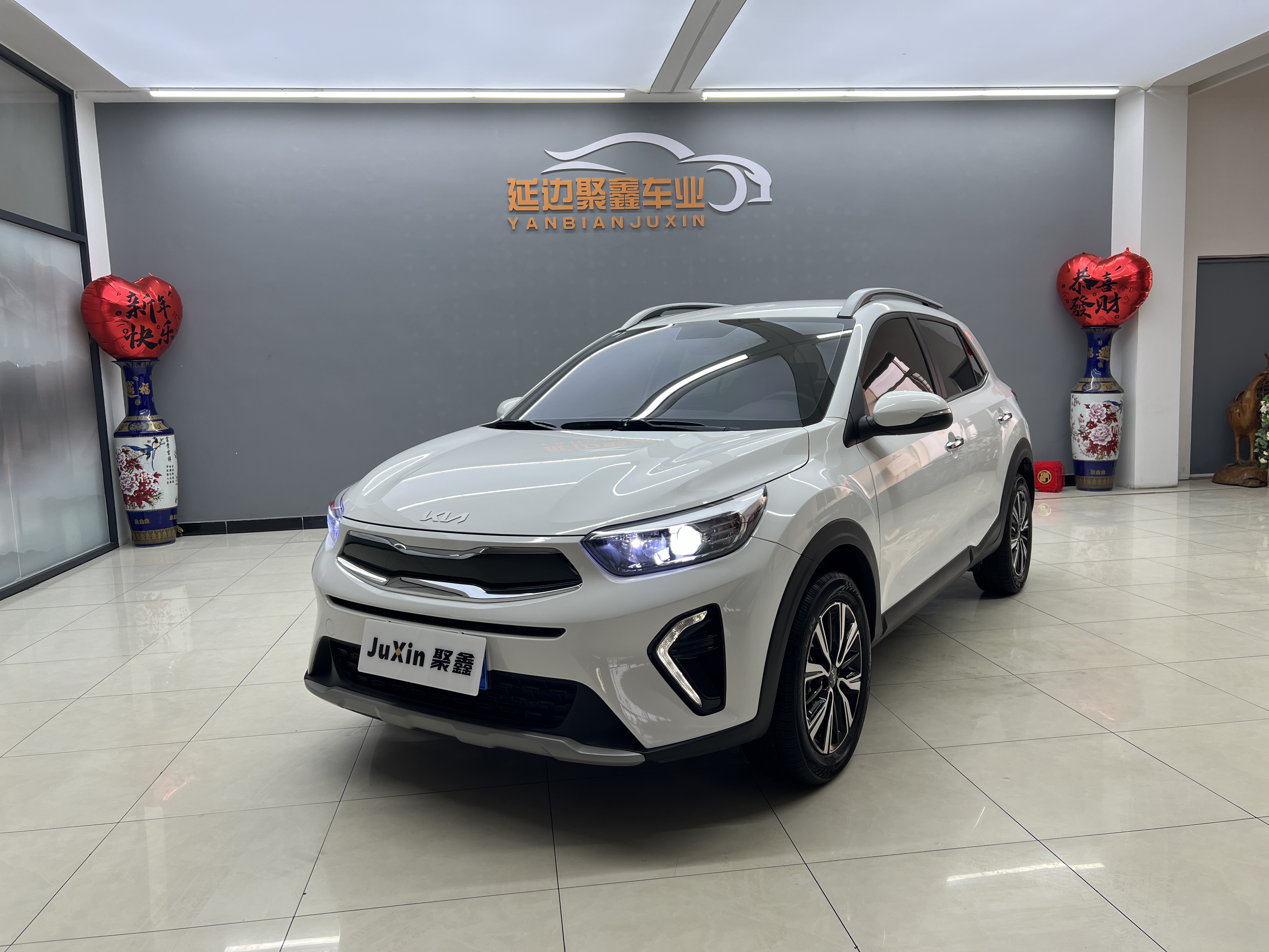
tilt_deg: -6.6
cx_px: 634
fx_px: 953
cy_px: 476
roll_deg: +2.9
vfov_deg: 53.1
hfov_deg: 67.3
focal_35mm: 26
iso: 32
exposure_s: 1/140
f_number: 1.5
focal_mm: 5.7
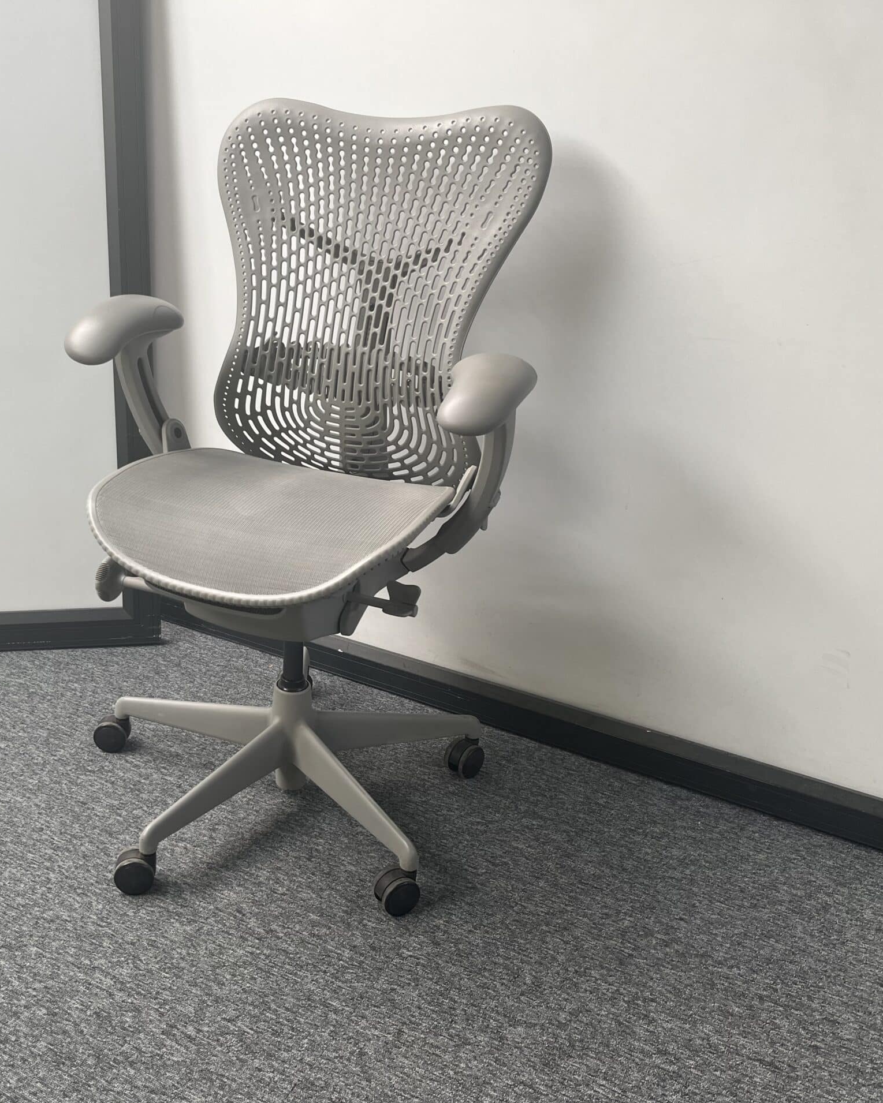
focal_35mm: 34
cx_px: 269
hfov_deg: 42.5
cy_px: 554
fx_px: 1111
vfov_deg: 52.8
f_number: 1.6
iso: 50
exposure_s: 1/122
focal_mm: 5.1
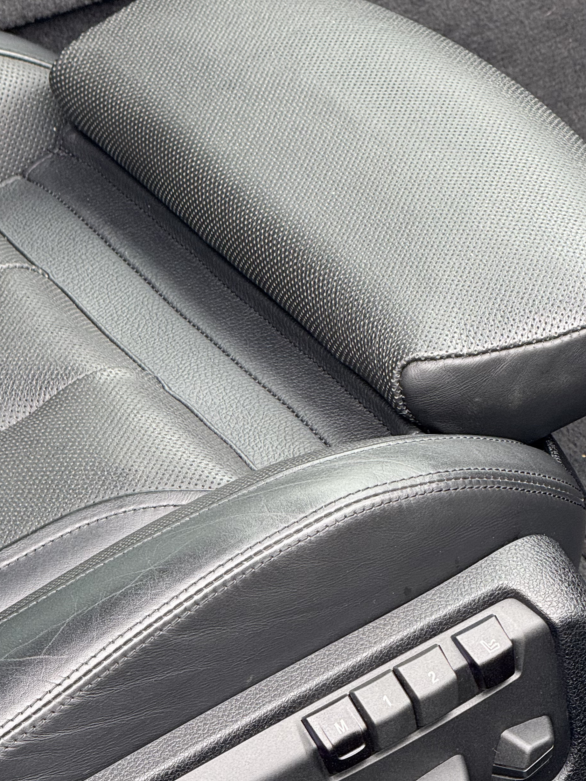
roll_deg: -1.2
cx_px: 315
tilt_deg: -26.5
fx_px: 4447
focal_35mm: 197
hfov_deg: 7.5
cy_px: 282
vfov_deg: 10.0
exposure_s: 1/99
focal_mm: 15.66
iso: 80
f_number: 2.8
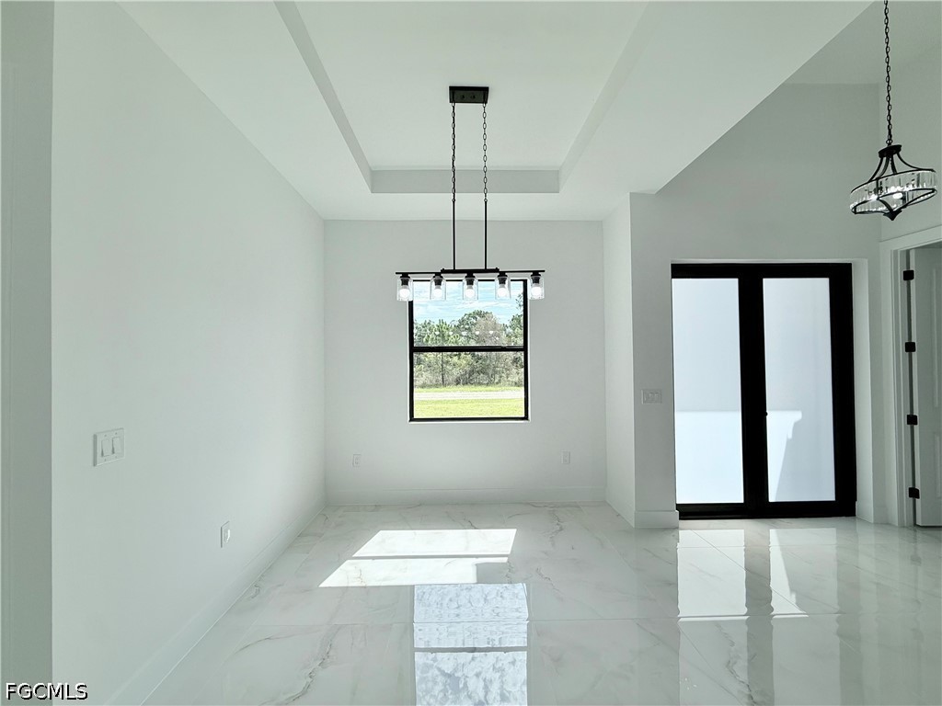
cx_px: 471
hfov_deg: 102.1
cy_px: 353
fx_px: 381
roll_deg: +0.4
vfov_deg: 85.7
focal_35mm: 14
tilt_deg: +1.9
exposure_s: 1/928
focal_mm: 2.22
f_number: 2.2
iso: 64
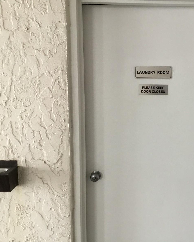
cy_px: 120
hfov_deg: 35.5
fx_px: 294
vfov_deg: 44.8
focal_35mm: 41
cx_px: 150
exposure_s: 1/30
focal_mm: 3.3
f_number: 2.4
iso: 40
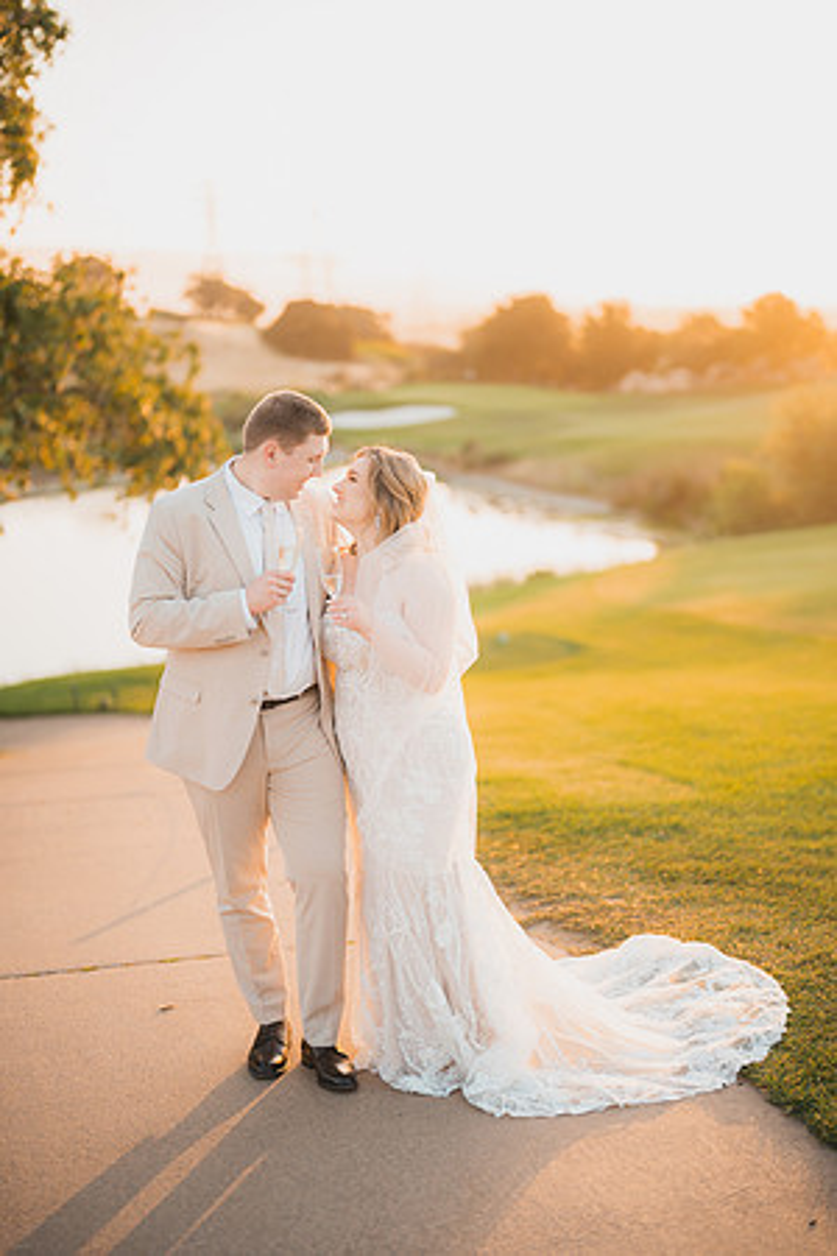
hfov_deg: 27.0
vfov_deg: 39.6
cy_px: 628
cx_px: 418
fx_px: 1744
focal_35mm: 50
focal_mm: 50
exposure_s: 1/500
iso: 125
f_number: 1.2
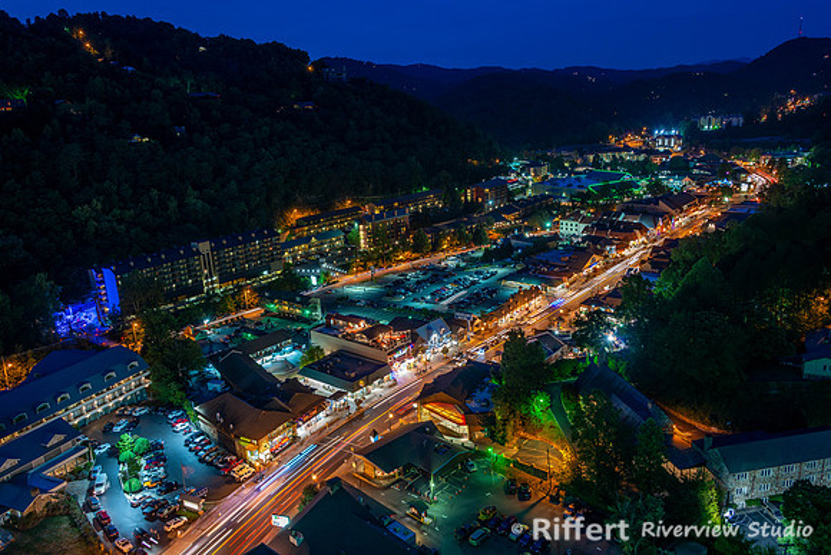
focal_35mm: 28
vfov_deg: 46.4
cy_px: 278
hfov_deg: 65.5
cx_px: 416
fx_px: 646
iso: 100
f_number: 7.1
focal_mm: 28
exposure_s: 6
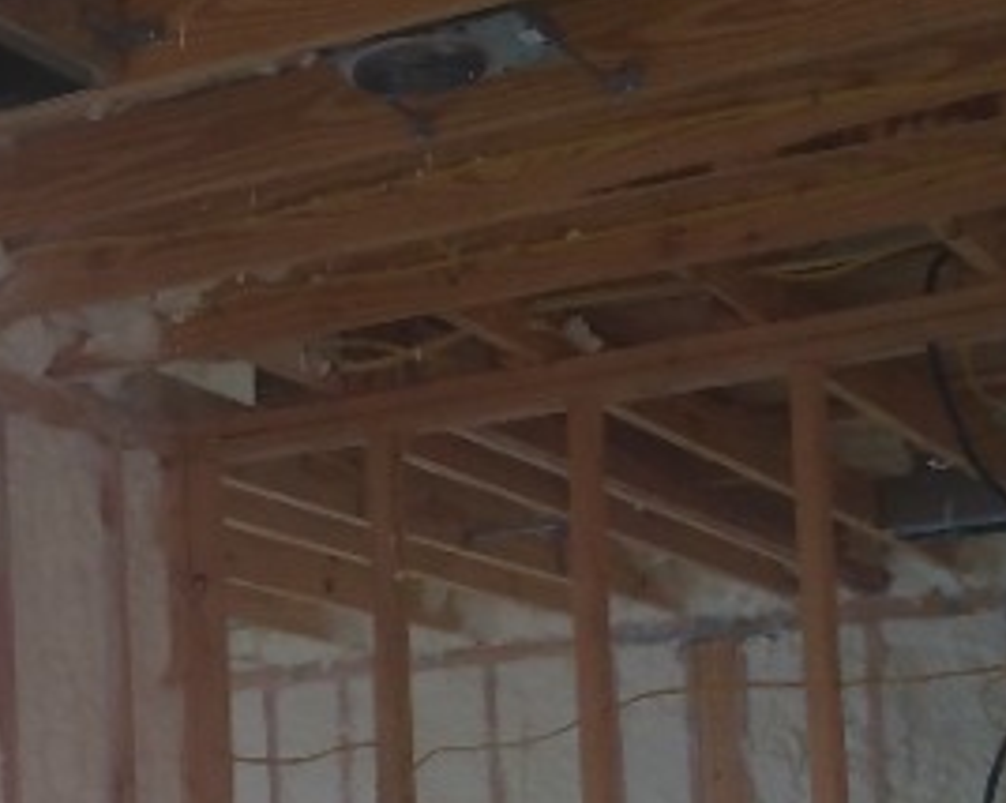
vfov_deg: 22.0
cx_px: 71
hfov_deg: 27.2
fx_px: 1993
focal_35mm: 67
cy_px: 784
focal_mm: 3.54
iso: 291
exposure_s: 1/30
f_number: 2
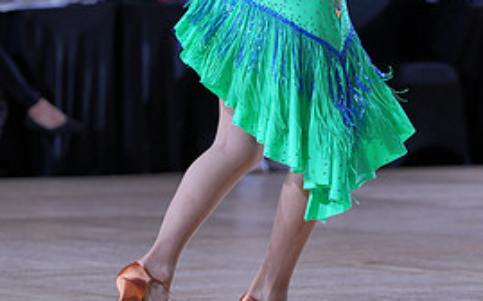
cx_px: 292
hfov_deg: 5.6
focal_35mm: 373
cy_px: -81
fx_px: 4909
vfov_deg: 3.5
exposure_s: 1/400
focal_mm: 170
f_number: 4
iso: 640
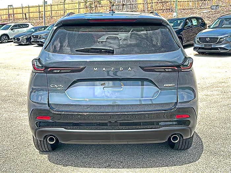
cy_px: 86
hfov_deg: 49.0
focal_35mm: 38
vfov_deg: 37.7
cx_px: 116
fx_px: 254
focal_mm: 6.86
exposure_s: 1/4219
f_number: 1.78
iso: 80
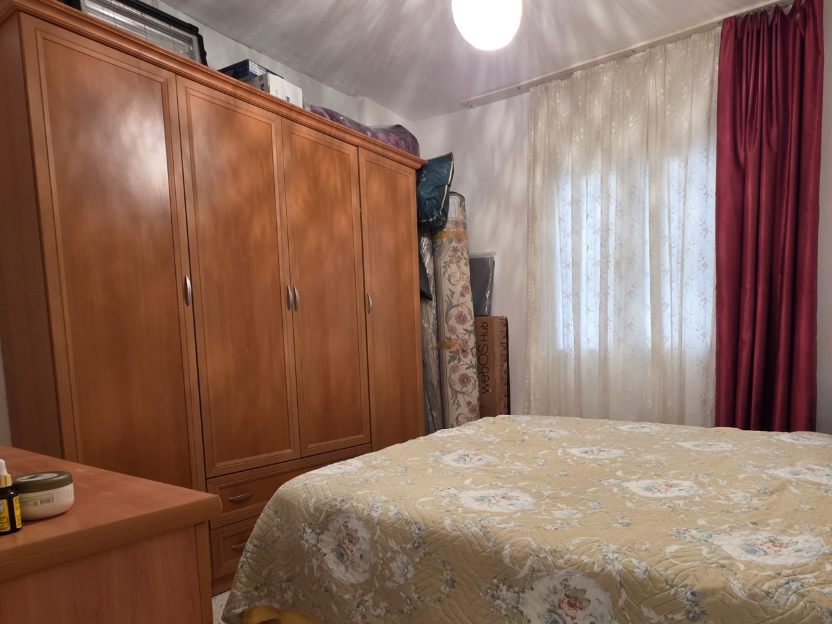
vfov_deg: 62.5
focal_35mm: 21
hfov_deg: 78.3
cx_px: 489
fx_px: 505
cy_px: 394
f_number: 1.9
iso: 250
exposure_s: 1/50
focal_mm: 2.2
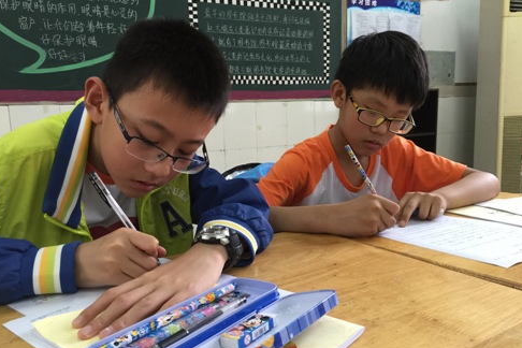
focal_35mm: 31
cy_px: 184
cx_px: 261
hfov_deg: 60.3
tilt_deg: -9.3
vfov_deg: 42.3
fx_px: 449
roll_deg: +0.2
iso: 80
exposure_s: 1/33
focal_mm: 4.15
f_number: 2.2
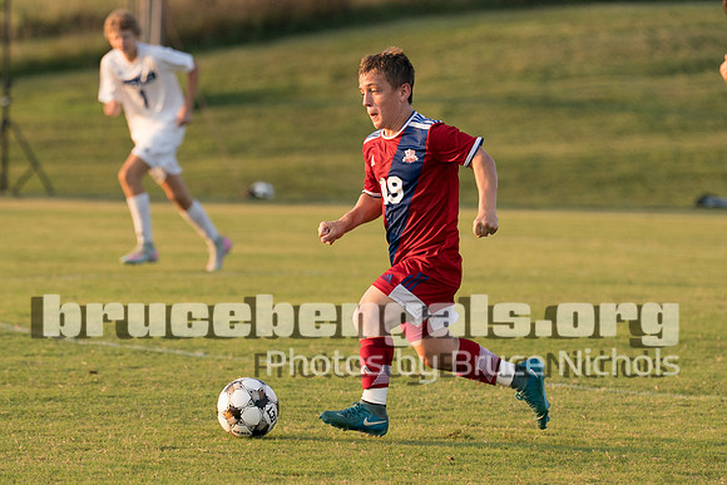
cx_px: 410
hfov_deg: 6.4
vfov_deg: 4.3
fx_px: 6453
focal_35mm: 319
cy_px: 256
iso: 400
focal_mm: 153
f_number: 2.8
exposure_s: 1/1250
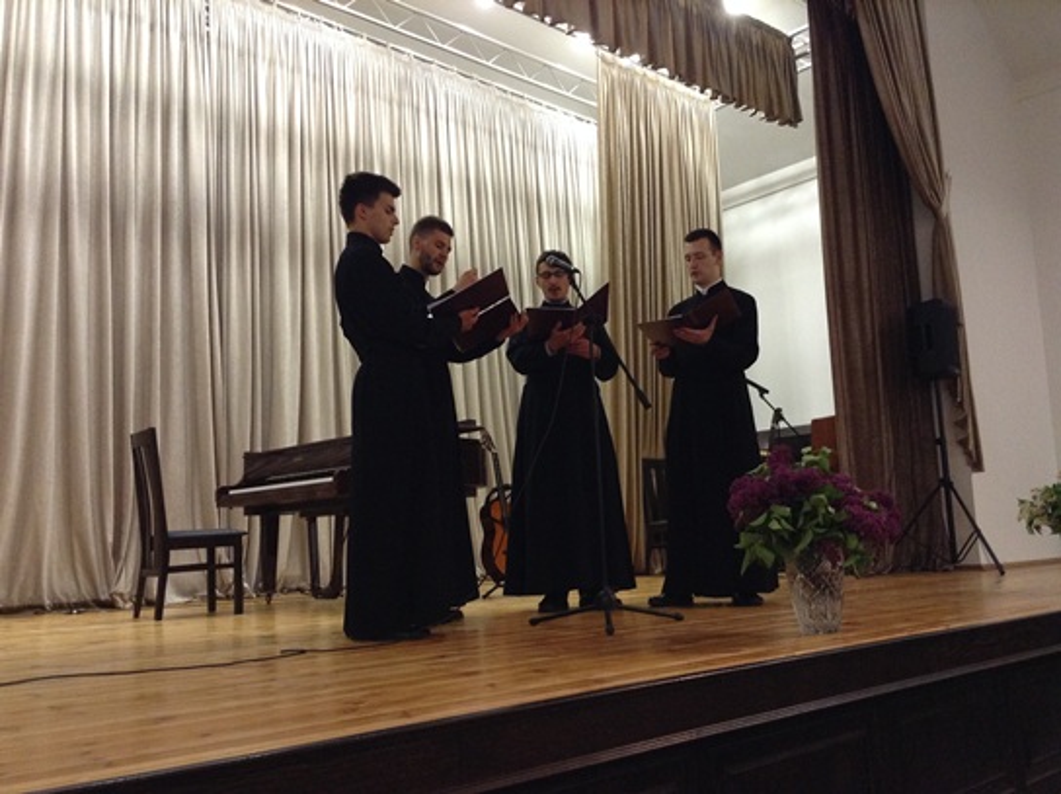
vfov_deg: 42.9
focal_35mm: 33
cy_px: 397
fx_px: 1011
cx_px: 530
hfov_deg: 55.4
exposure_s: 1/24
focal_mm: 3.3
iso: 160
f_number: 2.4
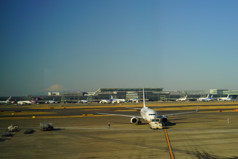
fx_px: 463
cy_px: 80
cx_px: 119
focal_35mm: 70
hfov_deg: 28.8
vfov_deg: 19.5
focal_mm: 70
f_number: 9.5
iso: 100
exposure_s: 1/125
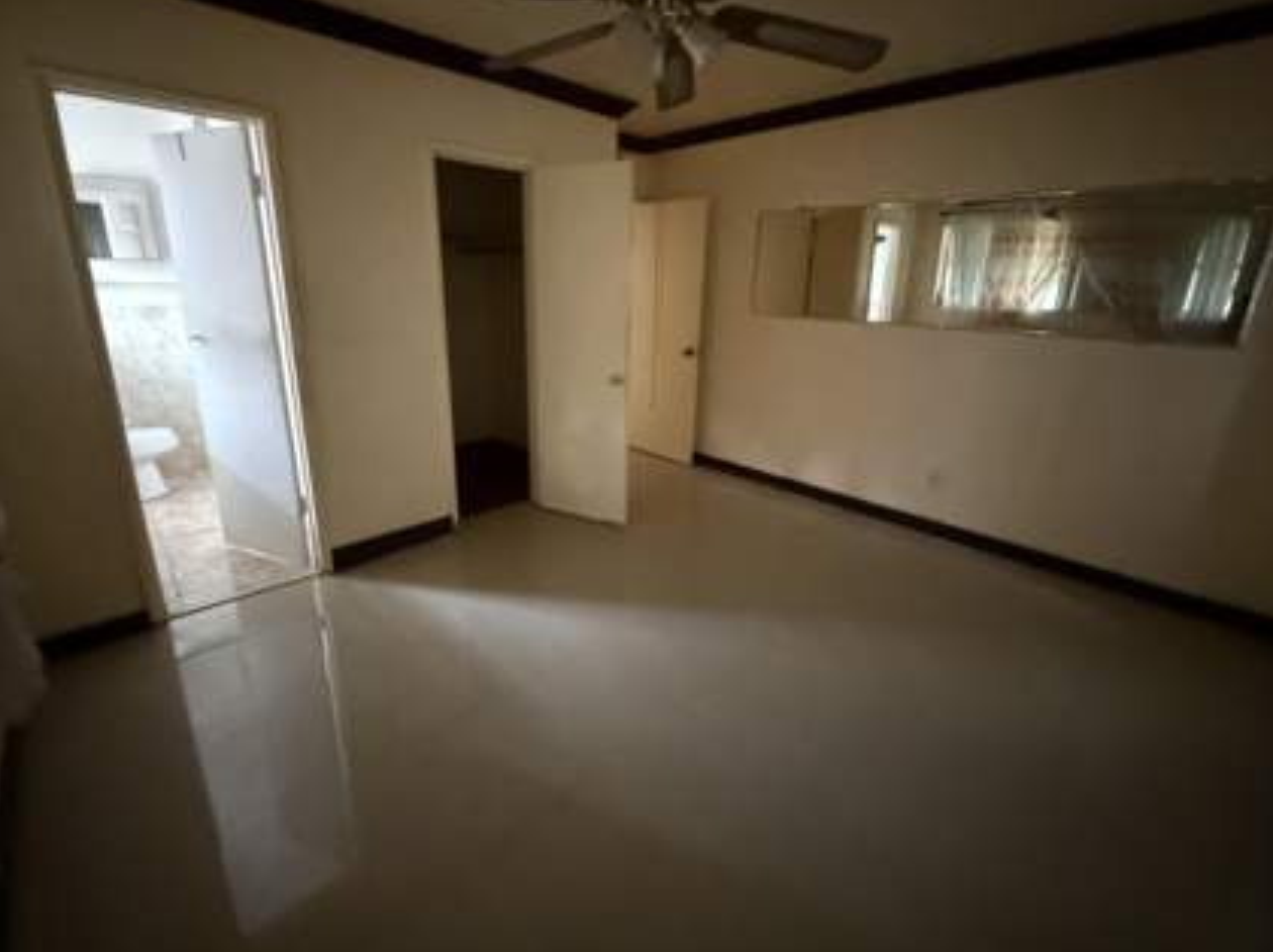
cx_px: 624
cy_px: 438
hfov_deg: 94.6
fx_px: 588
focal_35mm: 16
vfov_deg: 77.9
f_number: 2.2
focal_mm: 2.22
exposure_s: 1/30
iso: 1600
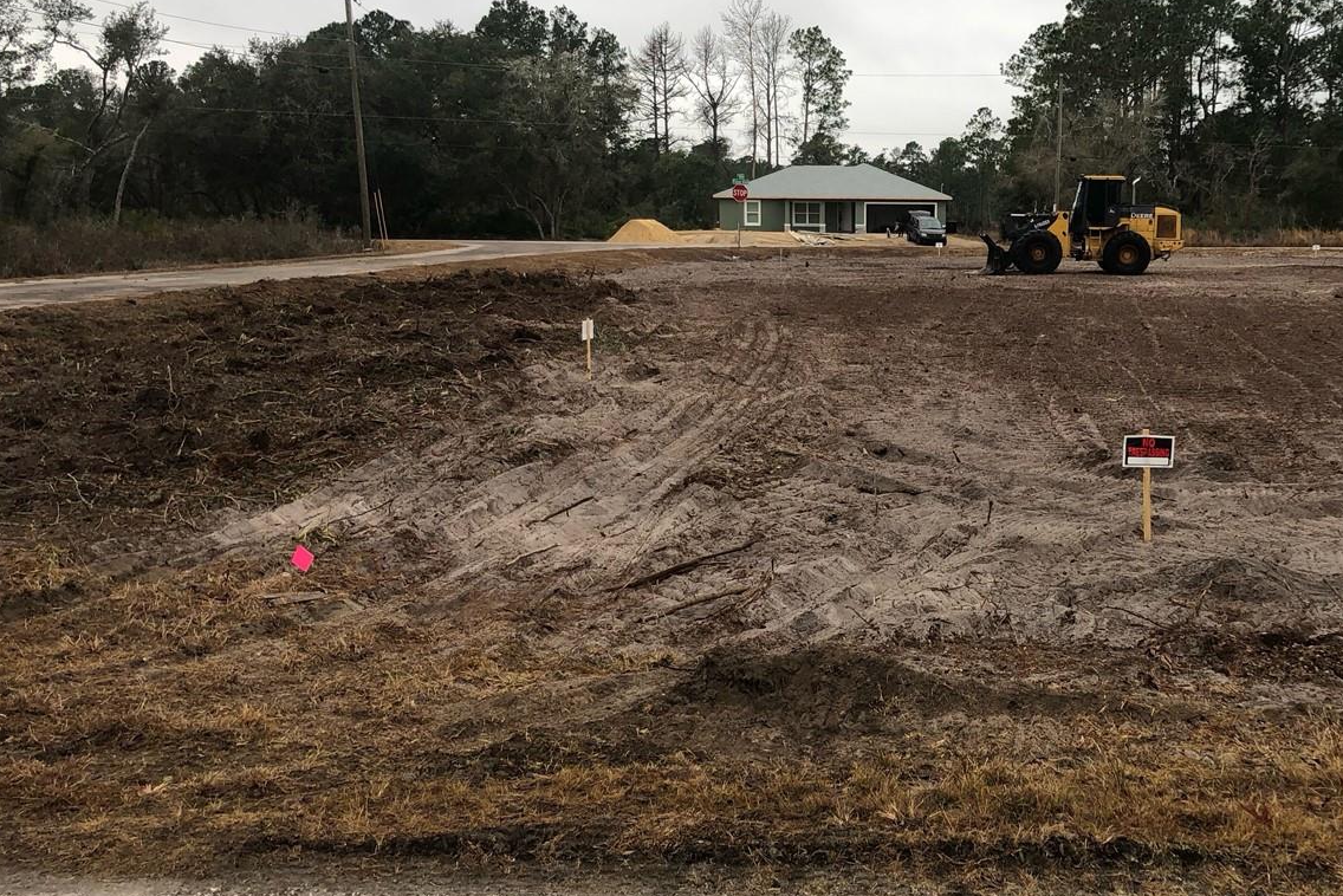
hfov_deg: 46.6
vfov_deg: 32.6
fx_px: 1530
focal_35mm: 41
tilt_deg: -8.9
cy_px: 429
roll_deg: -0.6
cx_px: 904
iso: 20
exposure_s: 1/120
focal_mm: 3.99
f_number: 1.8
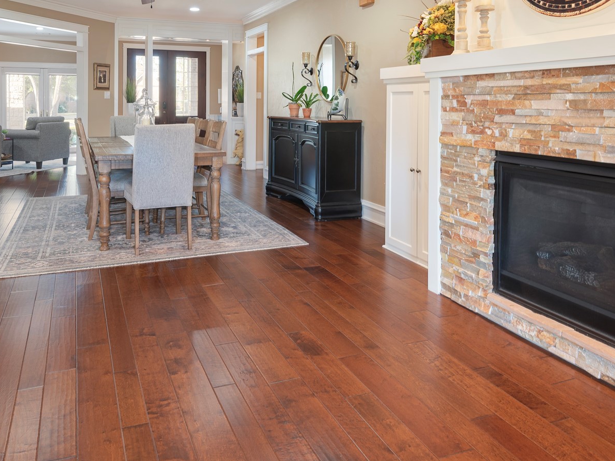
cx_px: 264
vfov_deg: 47.7
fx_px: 497
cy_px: 109
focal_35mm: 28
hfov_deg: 63.2
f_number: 7.1
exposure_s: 1
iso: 100
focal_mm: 16
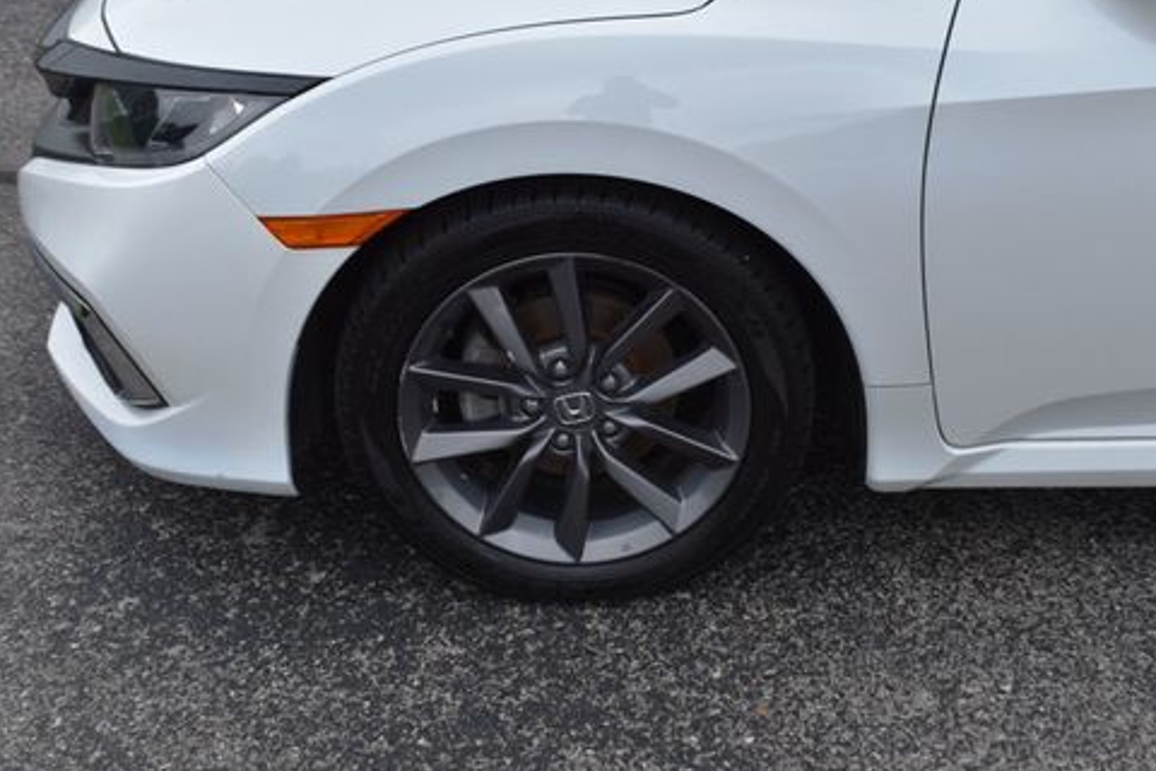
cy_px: 304
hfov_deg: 35.6
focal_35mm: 56
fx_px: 1798
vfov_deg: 24.1
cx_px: 653
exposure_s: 1/250
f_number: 8
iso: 180
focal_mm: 28
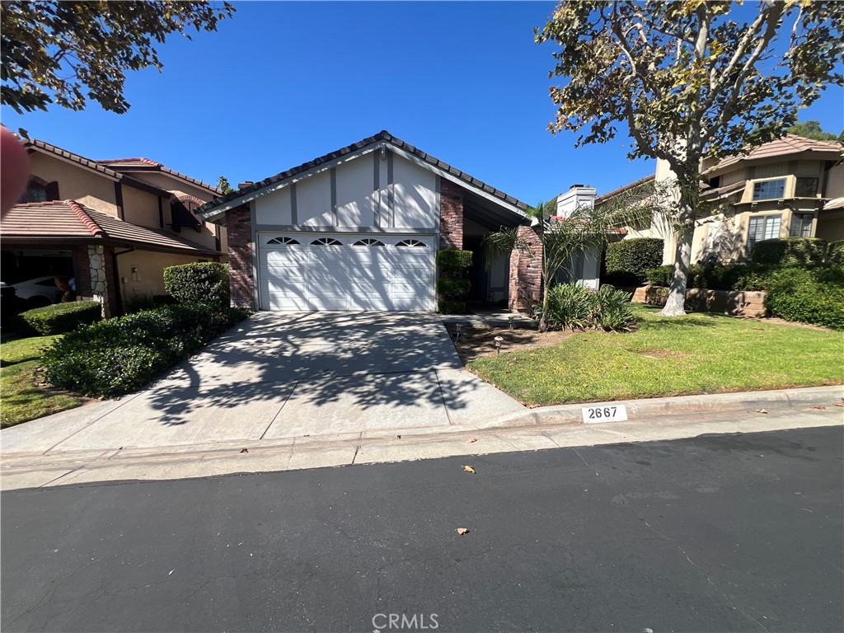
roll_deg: +0.0
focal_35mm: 13
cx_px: 422
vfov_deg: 89.9
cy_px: 316
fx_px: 317
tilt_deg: -5.5
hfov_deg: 106.2
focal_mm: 1.57
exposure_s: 1/1508
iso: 32
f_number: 1.8
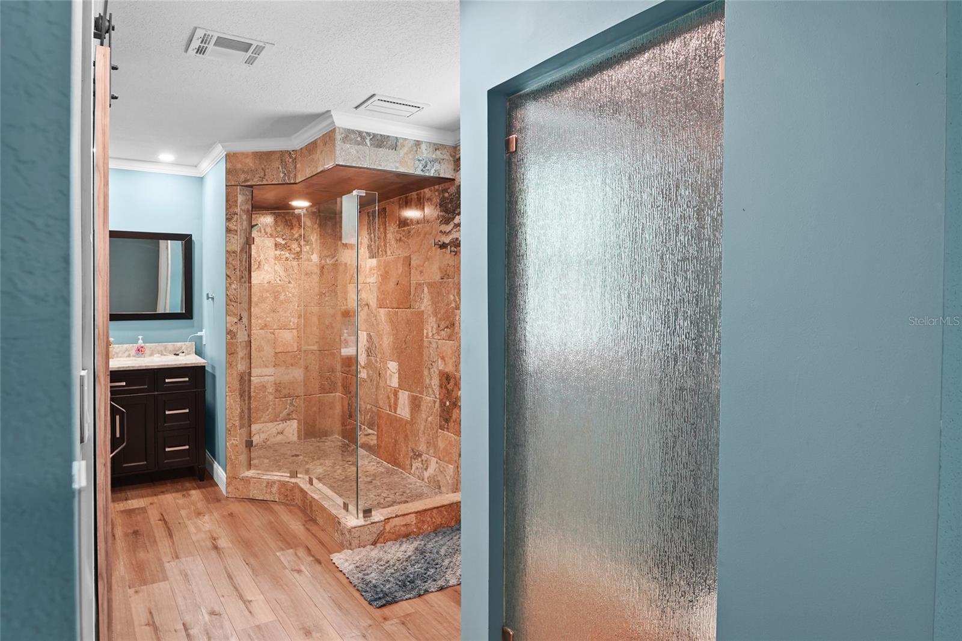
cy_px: 320
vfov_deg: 59.5
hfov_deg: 81.2
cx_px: 481
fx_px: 561
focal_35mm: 21
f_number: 8
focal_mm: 14
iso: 200
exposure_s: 1.6
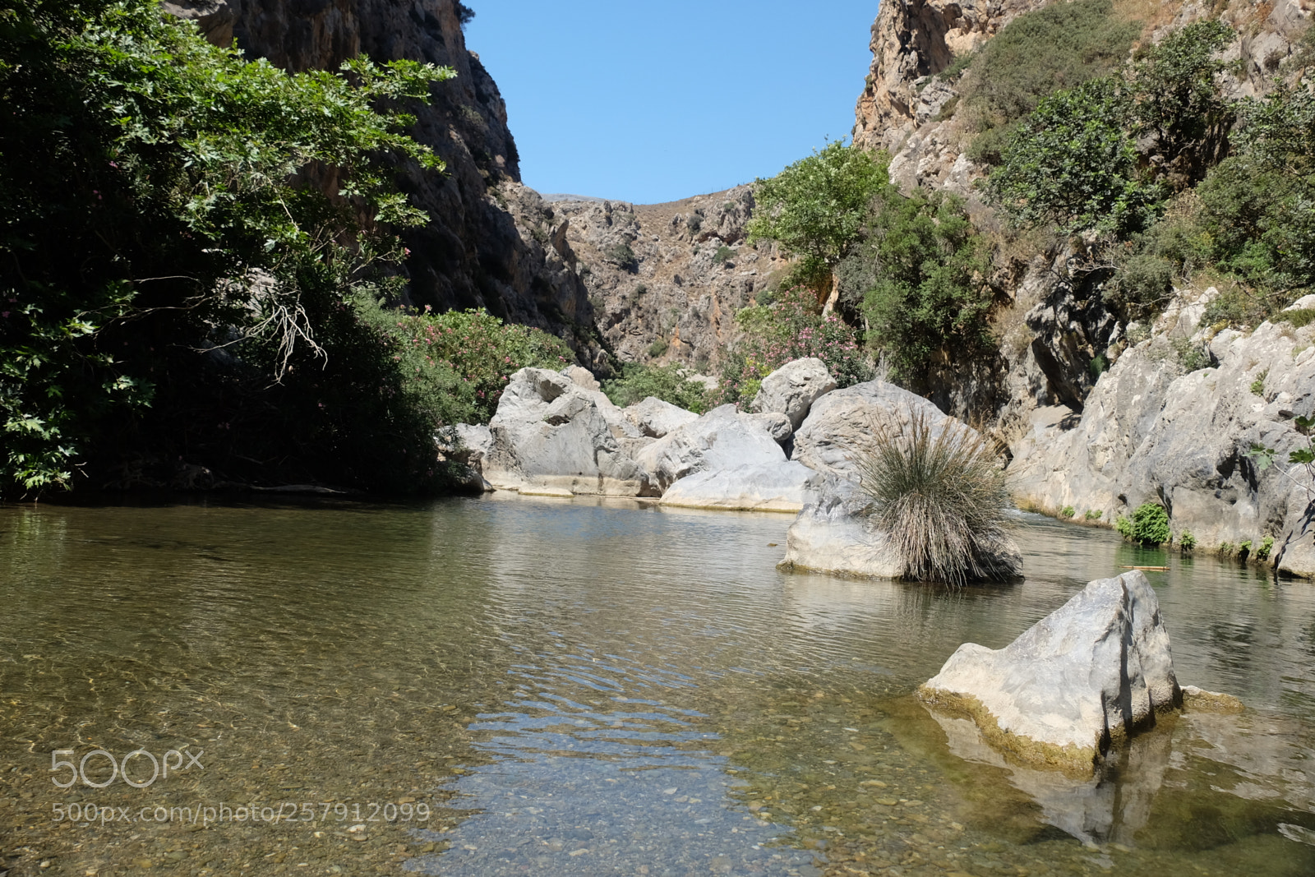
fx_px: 1096
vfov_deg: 43.6
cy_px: 438
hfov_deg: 61.9
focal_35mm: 30
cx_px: 658
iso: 400
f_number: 8
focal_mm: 20.1
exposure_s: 1/180
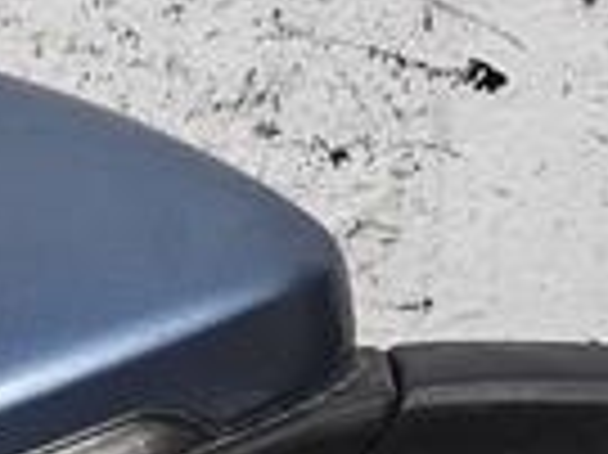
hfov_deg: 17.0
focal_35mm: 109
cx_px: -180
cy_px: 530
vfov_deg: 13.2
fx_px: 1913
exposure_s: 1/100
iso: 250
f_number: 1.8
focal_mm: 5.4
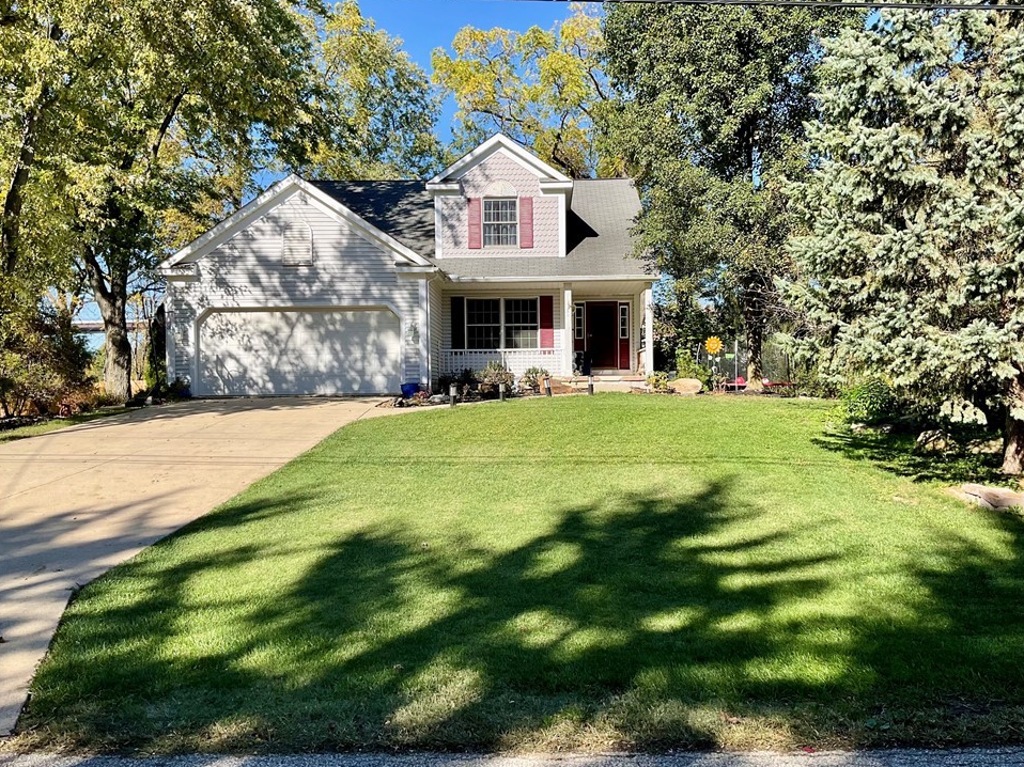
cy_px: 388
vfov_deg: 45.4
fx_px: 917
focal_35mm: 31
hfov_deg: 58.3
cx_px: 543
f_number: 1.8
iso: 16
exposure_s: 1/1121
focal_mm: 3
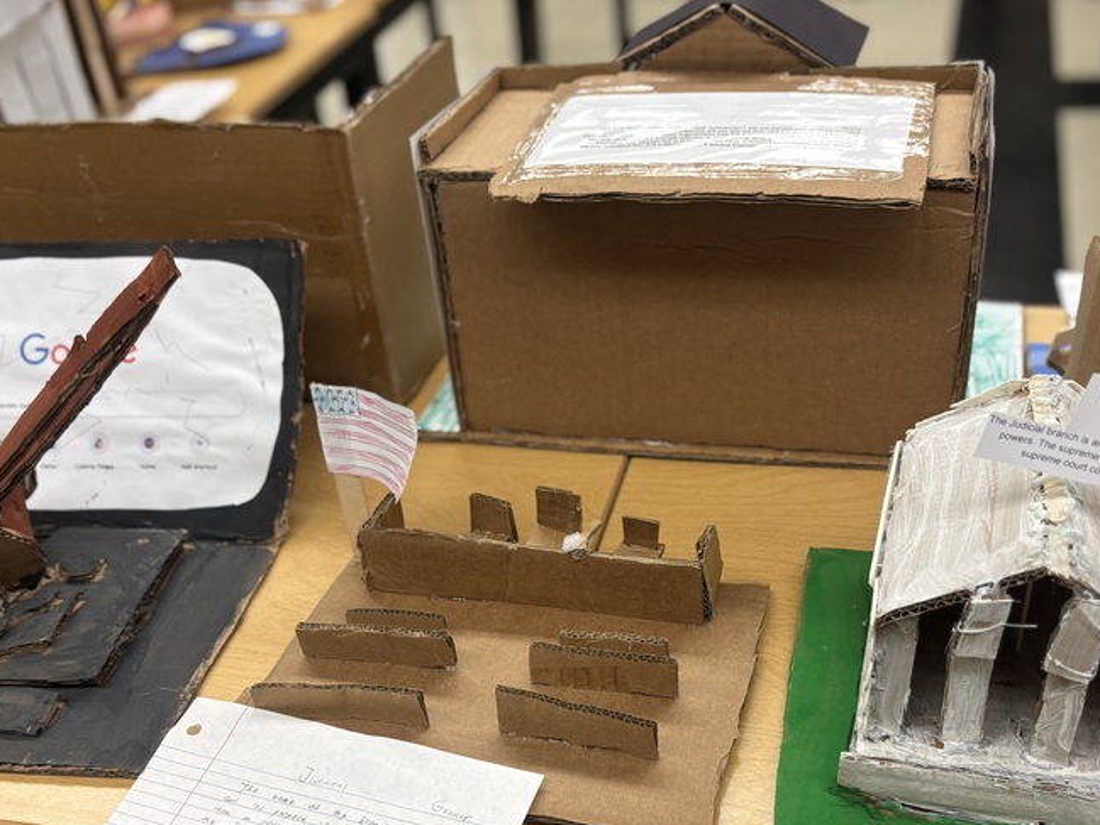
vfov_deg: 34.6
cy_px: 596
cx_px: 564
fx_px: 1303
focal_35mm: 41
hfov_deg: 45.8
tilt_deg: -37.9
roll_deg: +6.1
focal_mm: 5.96
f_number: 1.6
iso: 80
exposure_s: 1/120
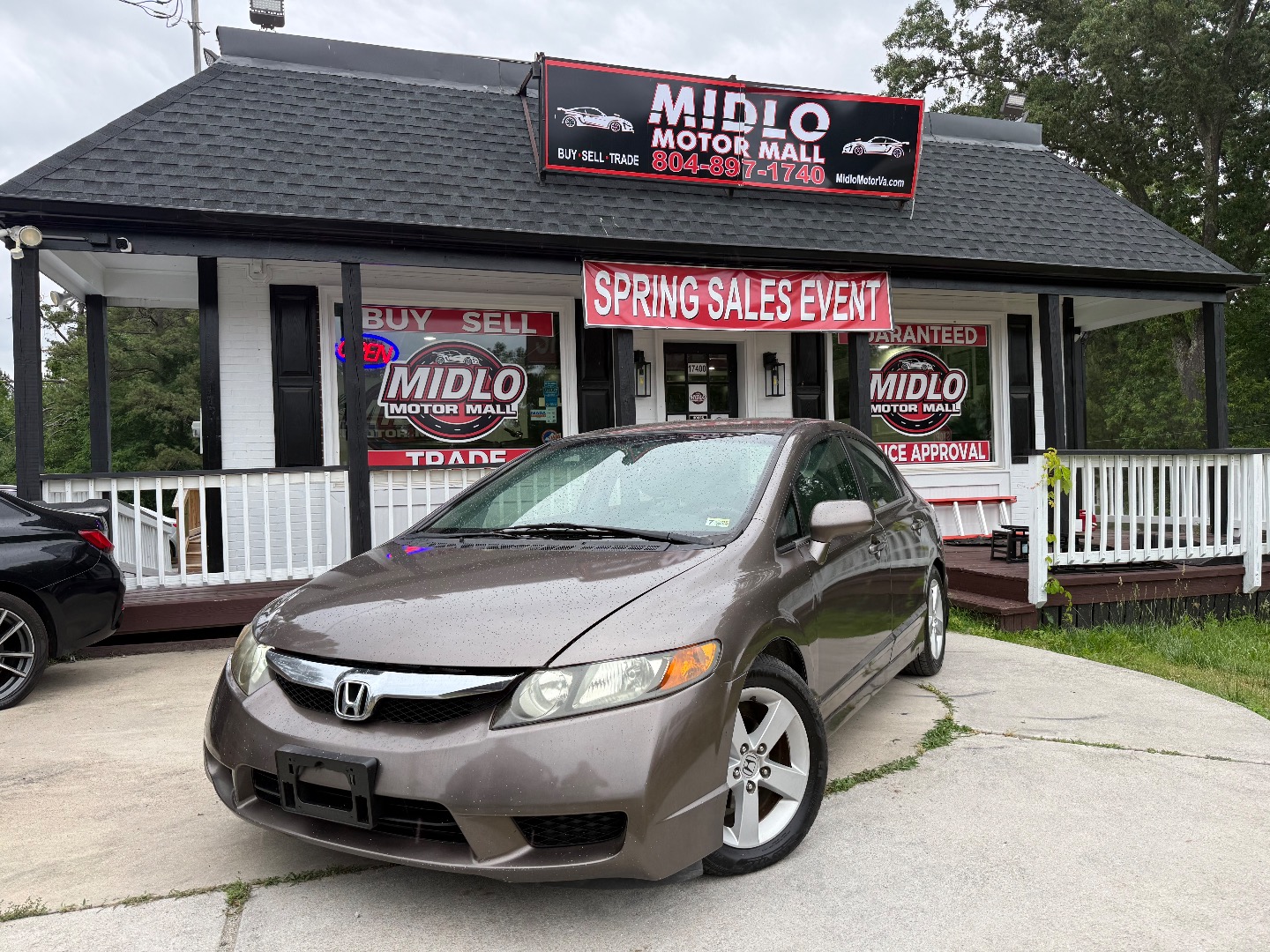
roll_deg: +1.8
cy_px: 476
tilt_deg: +1.1
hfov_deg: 71.6
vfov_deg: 56.8
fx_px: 881
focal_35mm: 24
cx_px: 635
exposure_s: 1/100
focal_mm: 6.76
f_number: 1.78
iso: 64
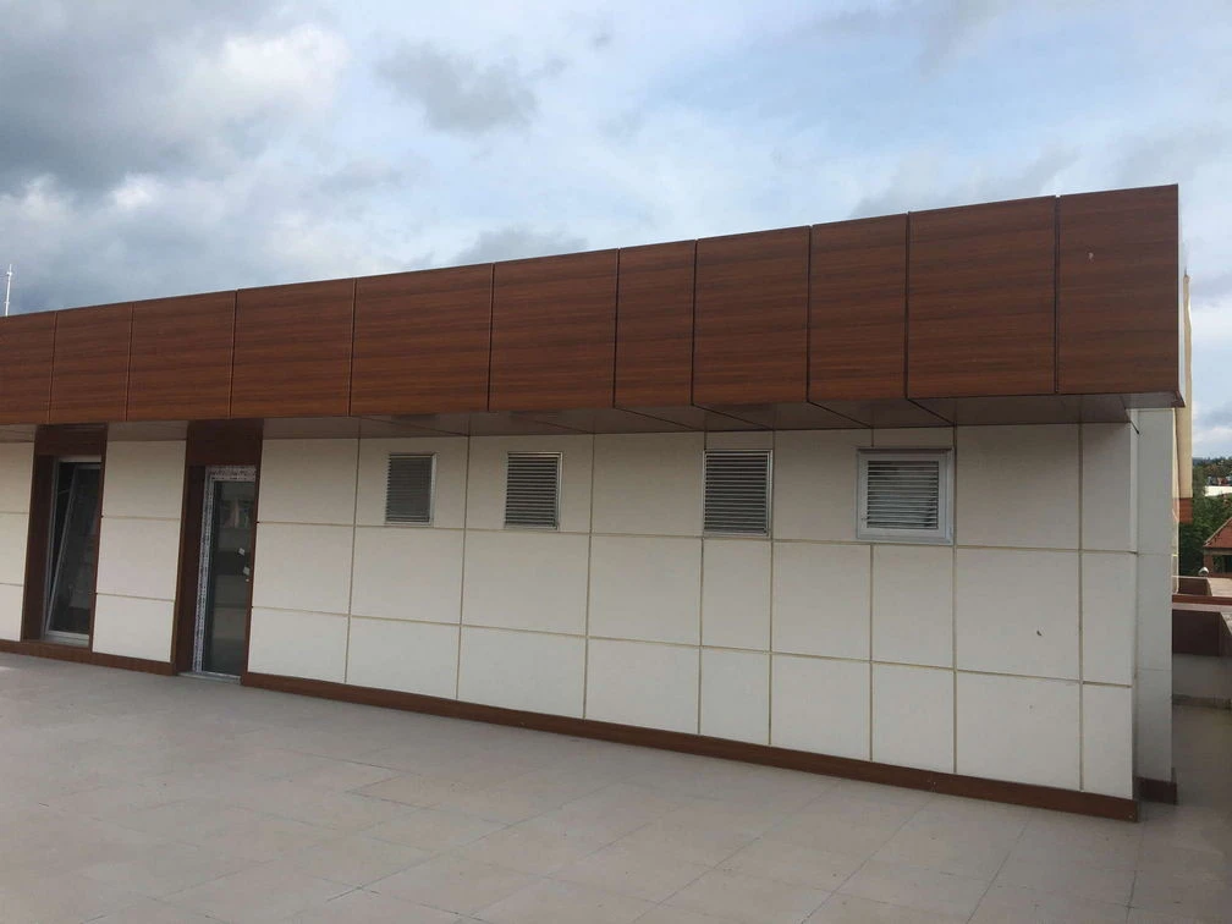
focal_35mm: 29
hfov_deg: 61.7
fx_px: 1032
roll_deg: -3.7
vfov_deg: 48.2
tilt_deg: +6.9
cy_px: 462
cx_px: 616
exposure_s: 1/1241
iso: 25
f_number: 2.2
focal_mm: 4.15
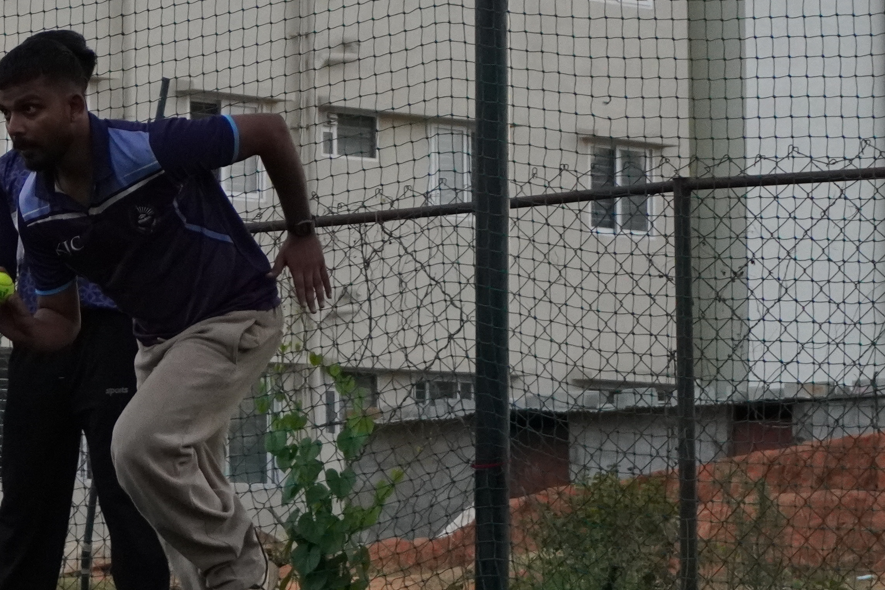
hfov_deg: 10.3
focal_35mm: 198
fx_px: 4867
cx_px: -5
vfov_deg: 6.9
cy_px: 262
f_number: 5.6
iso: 2500
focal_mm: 50
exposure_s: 1/1000
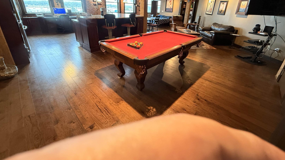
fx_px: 121
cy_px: 53
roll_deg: -3.0
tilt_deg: -21.6
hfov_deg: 99.4
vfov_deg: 65.3
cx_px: 146
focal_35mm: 16
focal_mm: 2.22
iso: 400
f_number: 2.2
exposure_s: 1/60
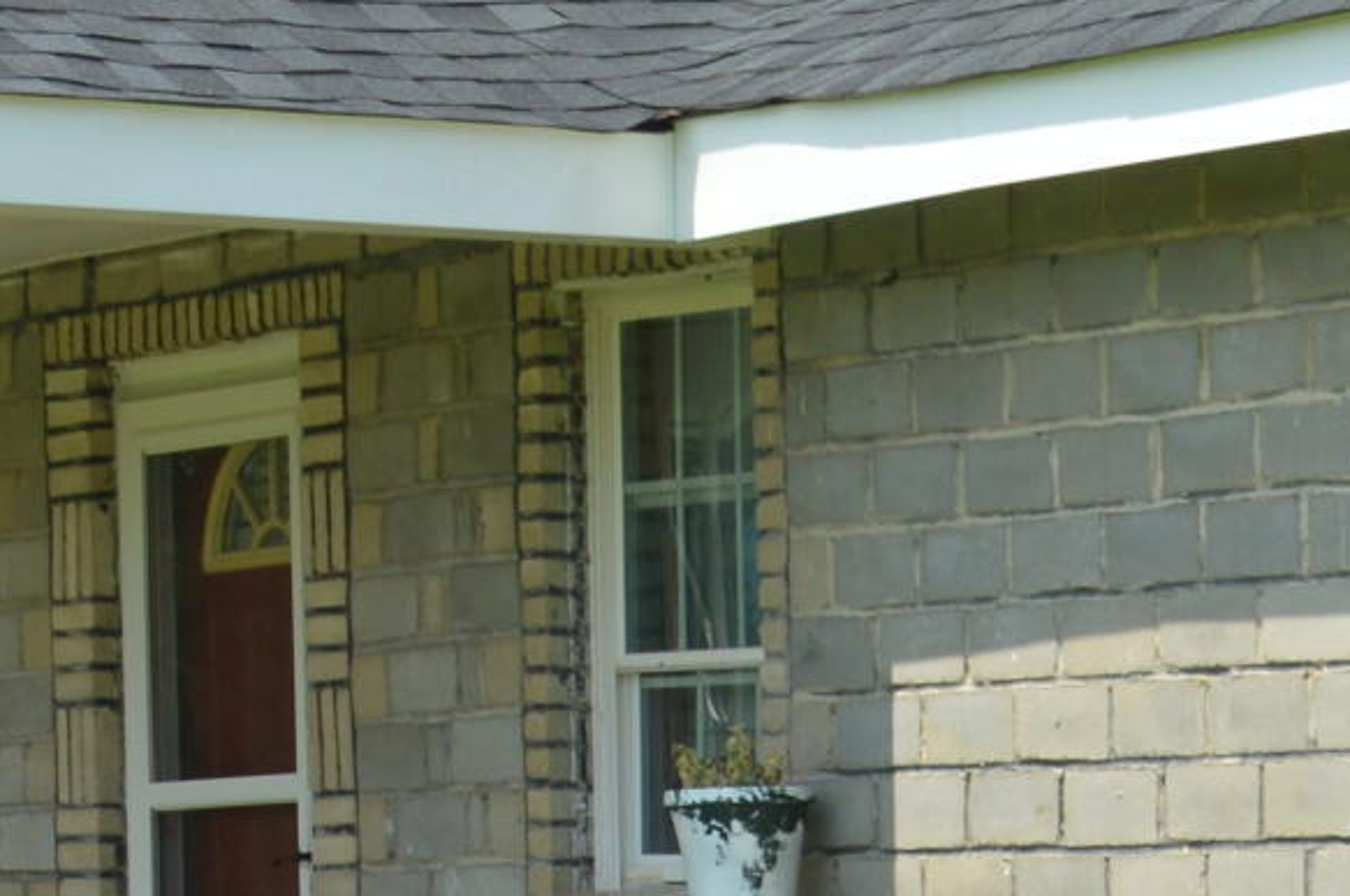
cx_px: -201
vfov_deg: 5.5
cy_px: 407
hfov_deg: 8.3
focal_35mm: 247
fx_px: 9250
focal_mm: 32
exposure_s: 1/250
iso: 100
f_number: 8
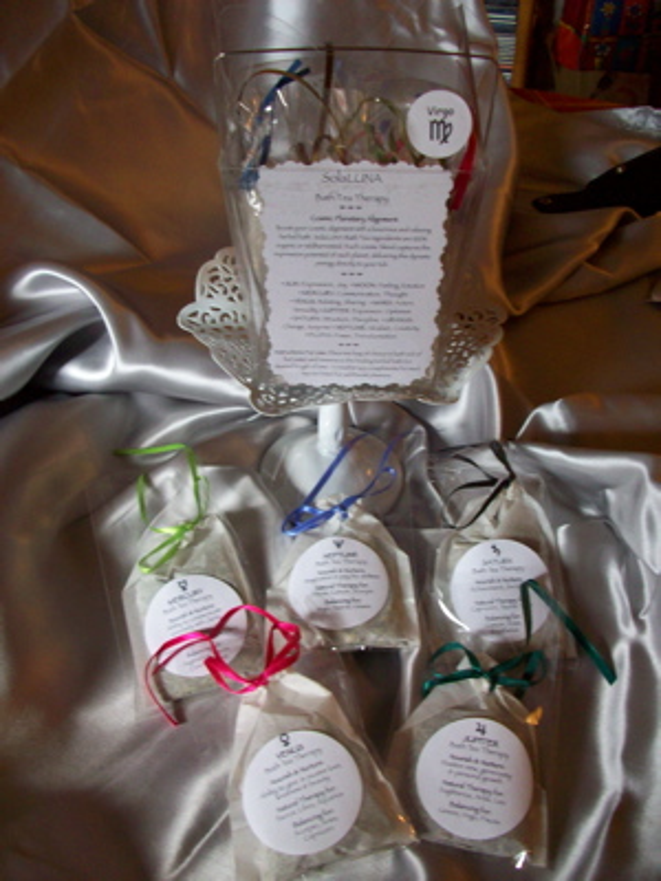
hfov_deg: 41.8
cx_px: 330
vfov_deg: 54.0
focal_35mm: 34
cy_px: 440
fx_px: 866
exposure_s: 1/30.3
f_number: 2.8
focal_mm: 5.7
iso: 160
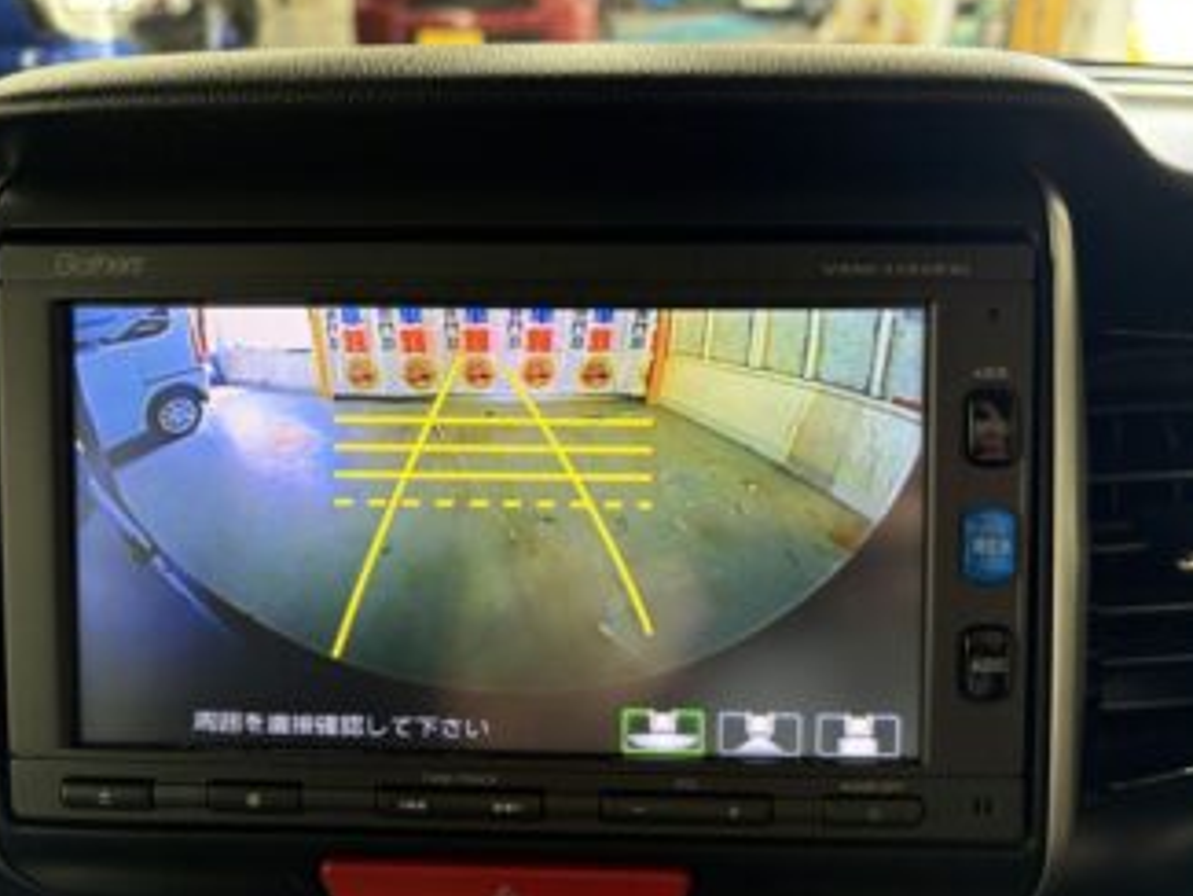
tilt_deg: -30.0
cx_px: 595
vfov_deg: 49.8
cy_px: 468
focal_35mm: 28
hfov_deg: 63.4
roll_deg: +3.3
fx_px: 965
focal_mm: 5.96
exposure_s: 1/55
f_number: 1.6
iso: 160
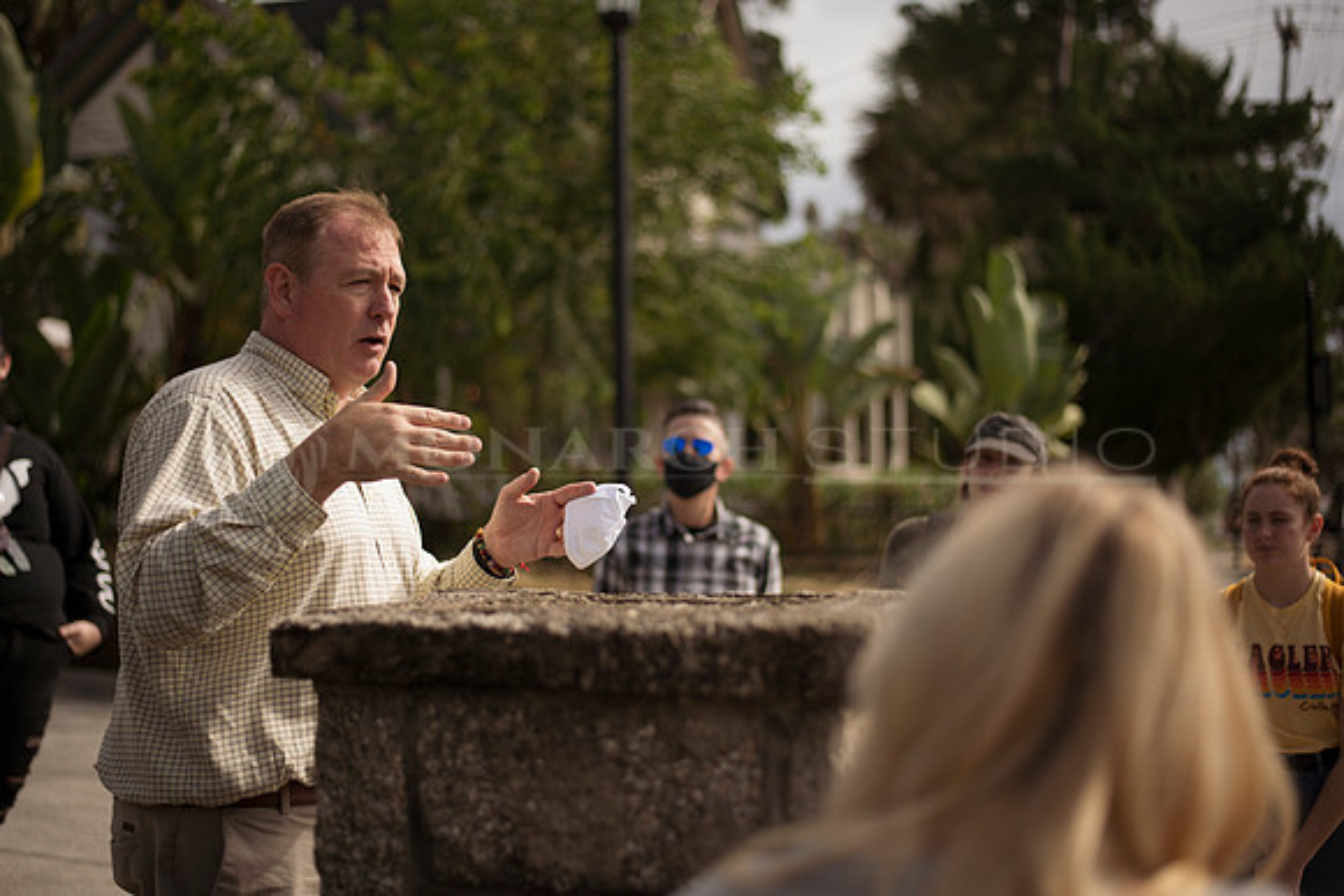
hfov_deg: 39.6
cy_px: 448
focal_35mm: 50
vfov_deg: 27.0
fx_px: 1867
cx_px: 672
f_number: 1.8
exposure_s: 1/1250
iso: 31
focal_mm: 50
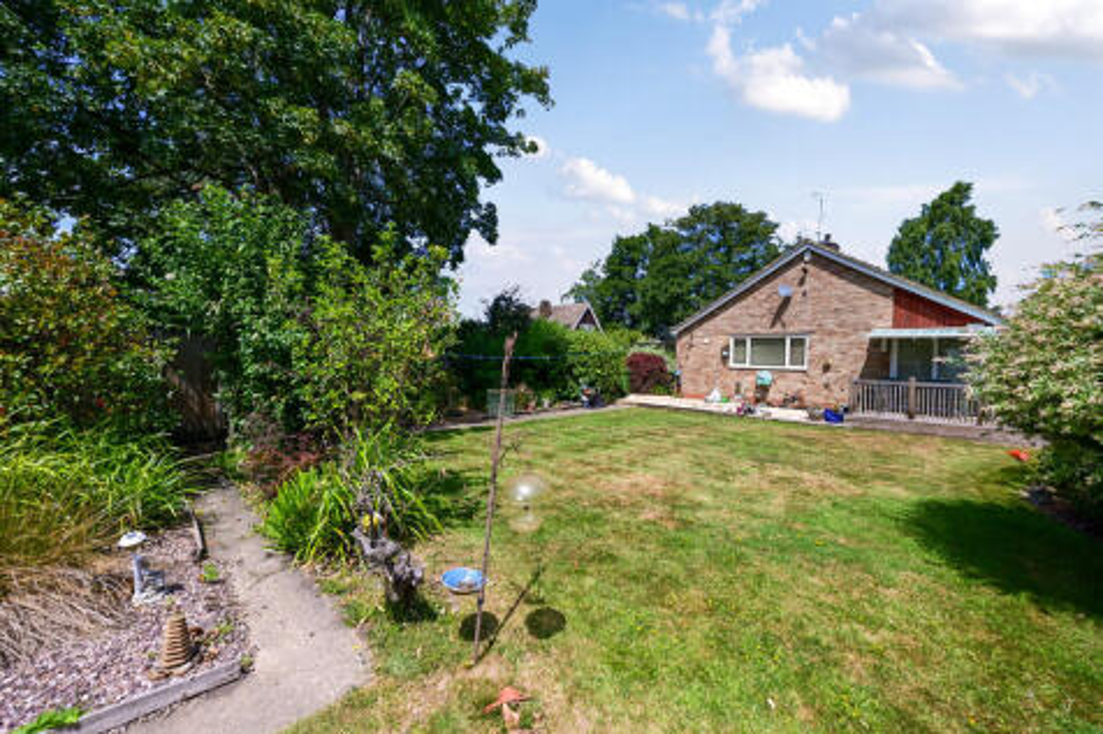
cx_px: 552
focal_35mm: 14
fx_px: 429
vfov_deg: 81.2
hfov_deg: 104.3
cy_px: 367
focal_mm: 14
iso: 400
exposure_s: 1/2500
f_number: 5.6
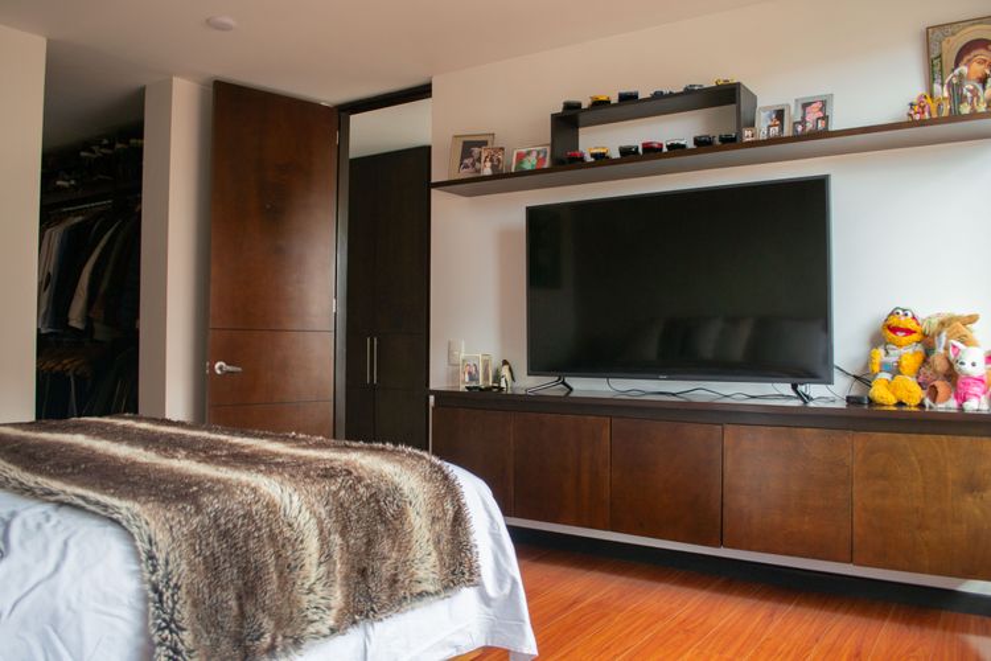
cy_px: 330
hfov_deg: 67.4
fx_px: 743
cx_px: 496
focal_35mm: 27
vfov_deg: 47.9
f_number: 5
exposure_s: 1/25
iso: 100
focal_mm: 18
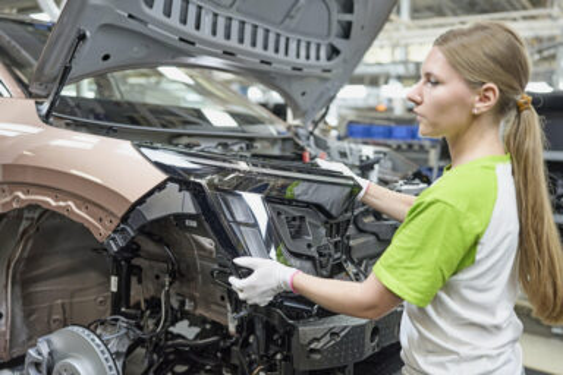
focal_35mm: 35
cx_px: 282
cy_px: 188
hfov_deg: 54.4
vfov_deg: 37.9
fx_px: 547
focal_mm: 35
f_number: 2
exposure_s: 1/500
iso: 1000
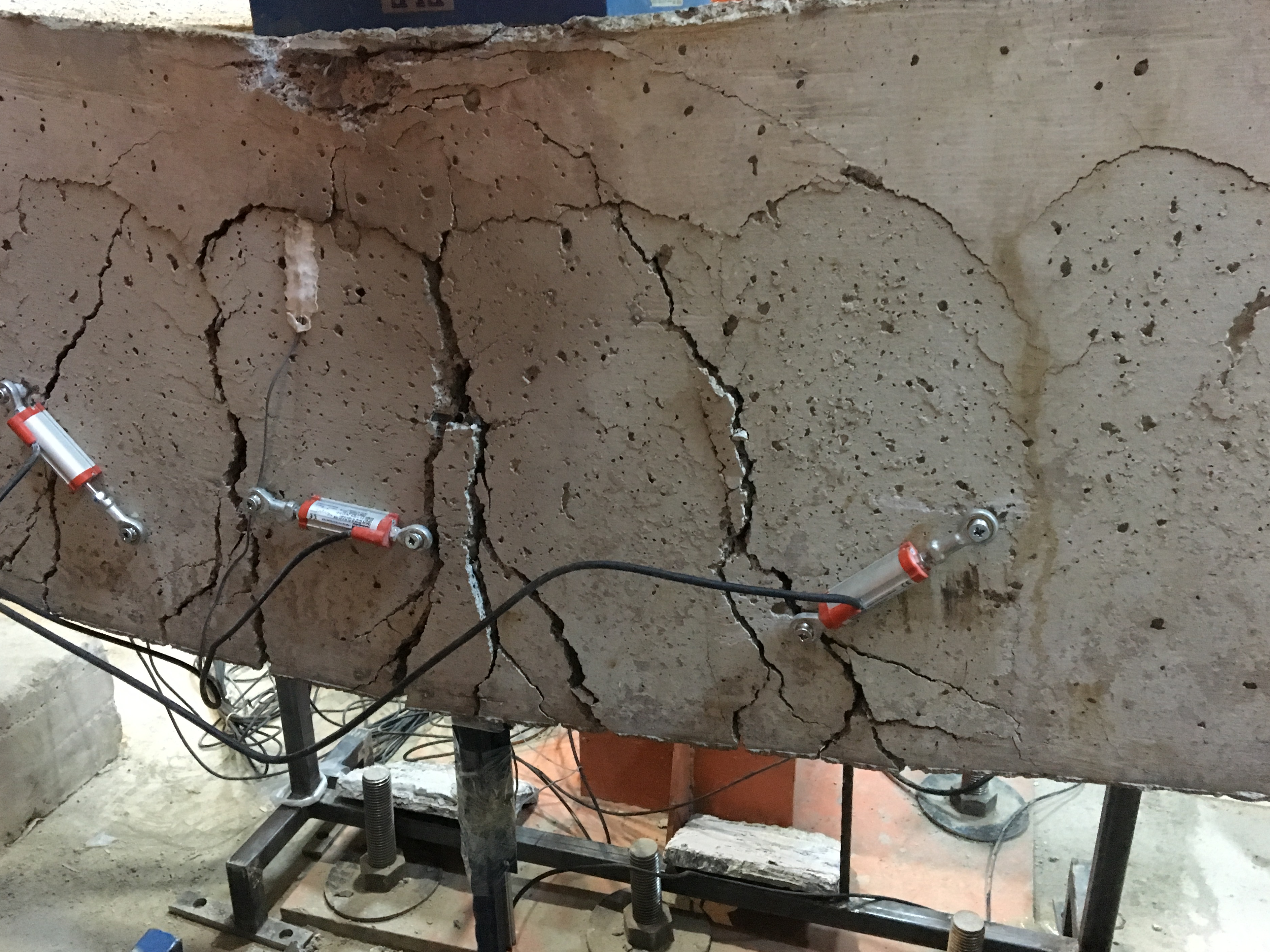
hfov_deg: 58.3
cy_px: 459
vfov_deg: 45.4
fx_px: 1137
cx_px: 621
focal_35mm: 31
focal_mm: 4.15
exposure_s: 1/17
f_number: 2.2
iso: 320
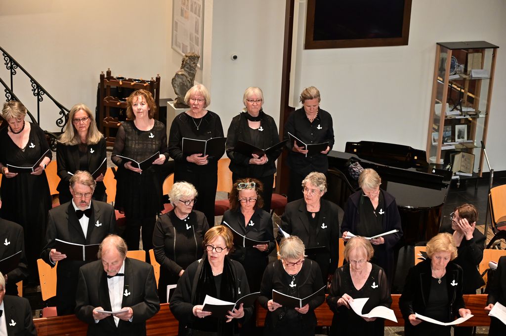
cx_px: 253
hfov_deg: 28.9
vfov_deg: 19.4
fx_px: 983
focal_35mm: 70
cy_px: 168
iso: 2500
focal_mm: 70
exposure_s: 1/80
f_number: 4
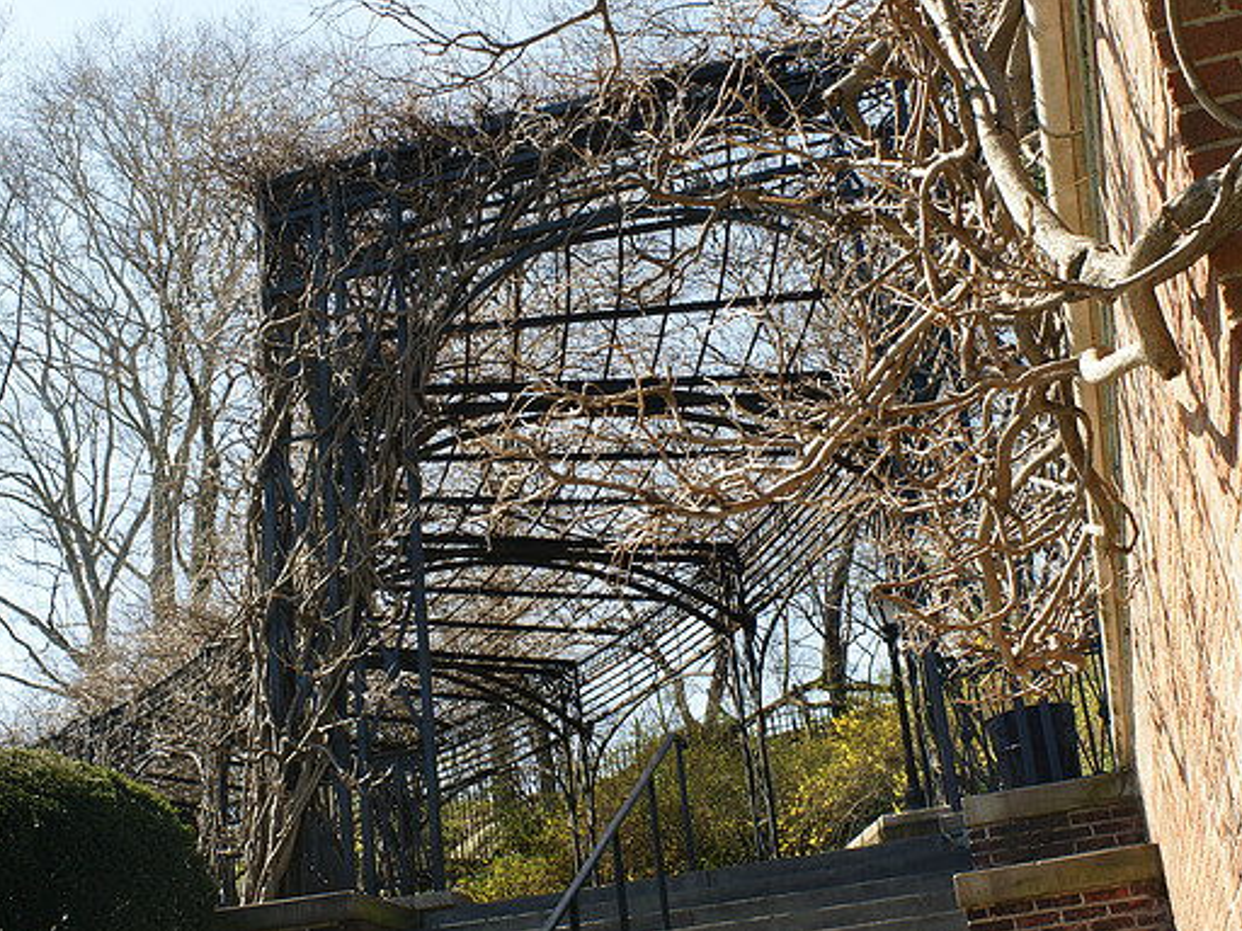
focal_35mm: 49
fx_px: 1758
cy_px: 467
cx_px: 604
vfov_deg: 29.7
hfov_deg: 38.9
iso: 200
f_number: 13
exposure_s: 1/60
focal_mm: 30
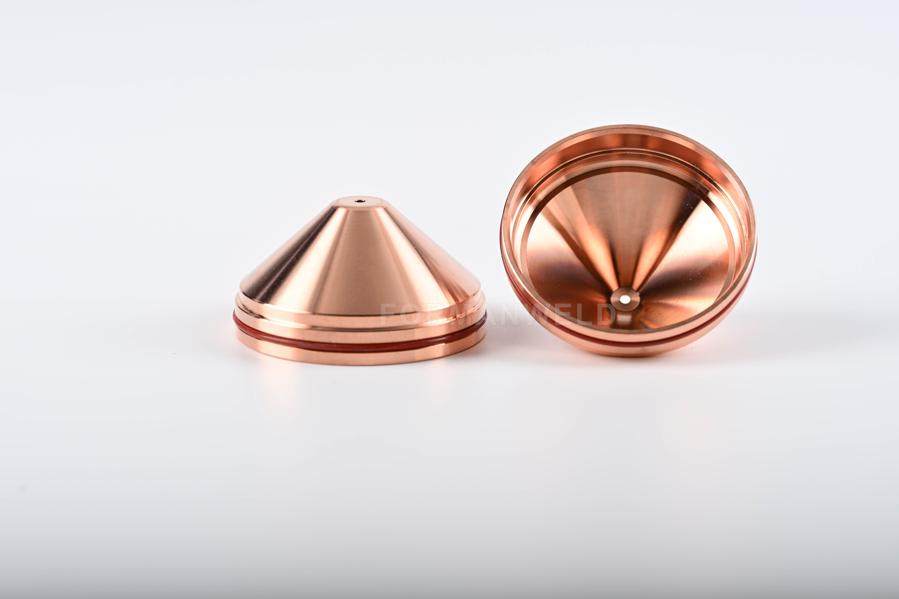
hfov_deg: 19.5
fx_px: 2622
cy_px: 300
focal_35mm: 105
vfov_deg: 13.0
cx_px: 450
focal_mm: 105
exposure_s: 1/200
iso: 100
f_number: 10
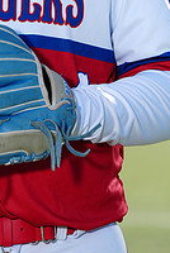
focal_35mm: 579
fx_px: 4087
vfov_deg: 3.5
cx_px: 39
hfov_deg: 2.4
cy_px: -102
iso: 50
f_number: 5
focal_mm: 200
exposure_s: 1/250
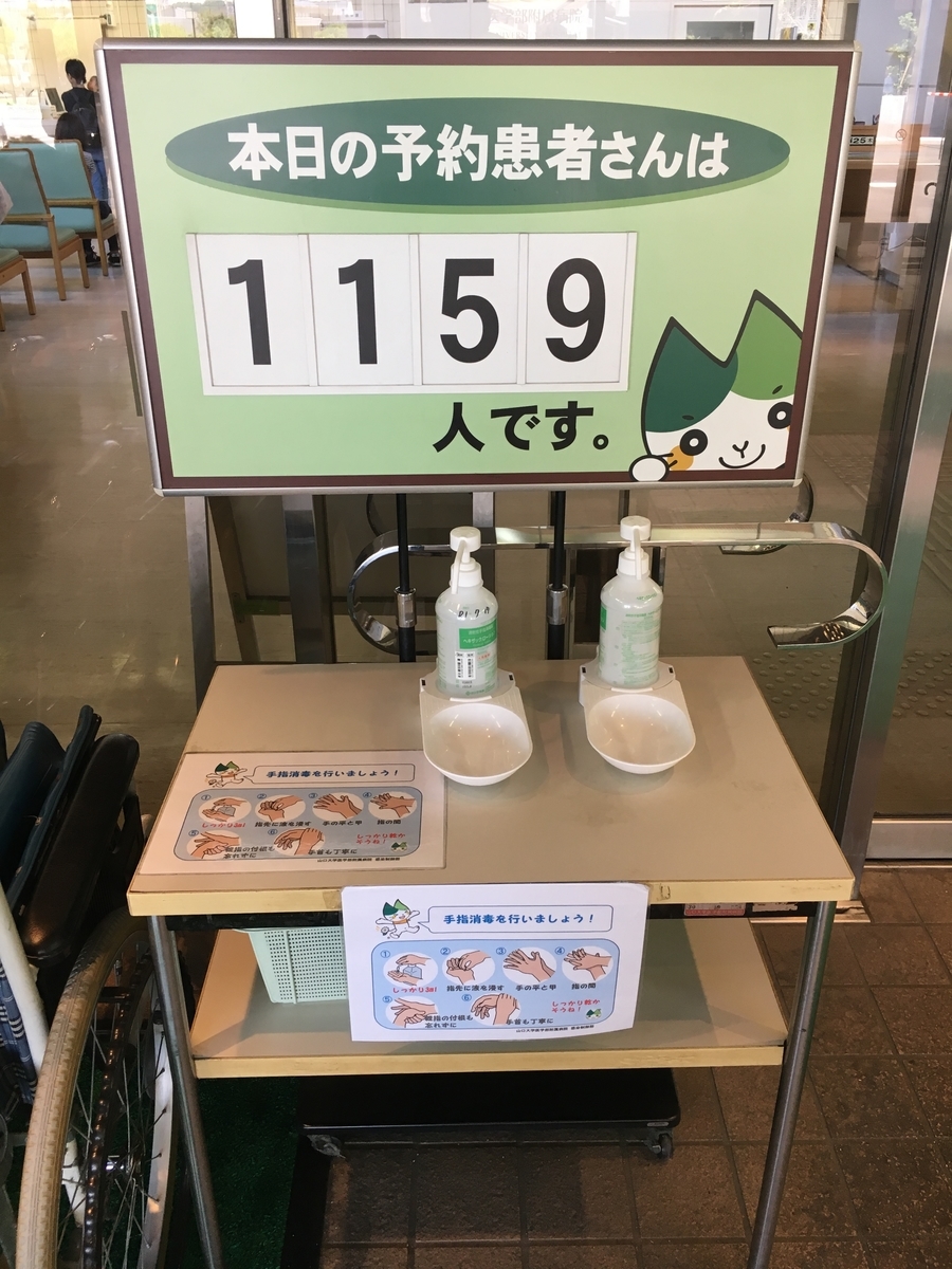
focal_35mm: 29
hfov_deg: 48.2
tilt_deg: -26.4
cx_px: 476
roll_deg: +0.3
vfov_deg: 61.7
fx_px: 1063
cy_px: 634
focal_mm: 4.15
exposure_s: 1/30
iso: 50
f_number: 2.2
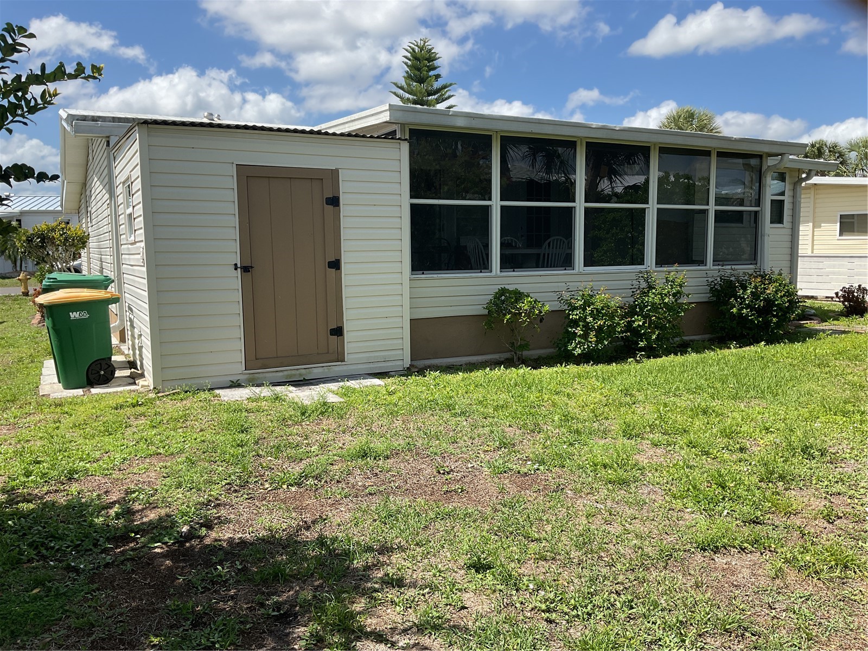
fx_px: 727
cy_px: 326
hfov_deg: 61.7
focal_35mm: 29
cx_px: 434
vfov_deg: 48.2
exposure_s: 1/1675
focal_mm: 3
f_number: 1.8
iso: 16
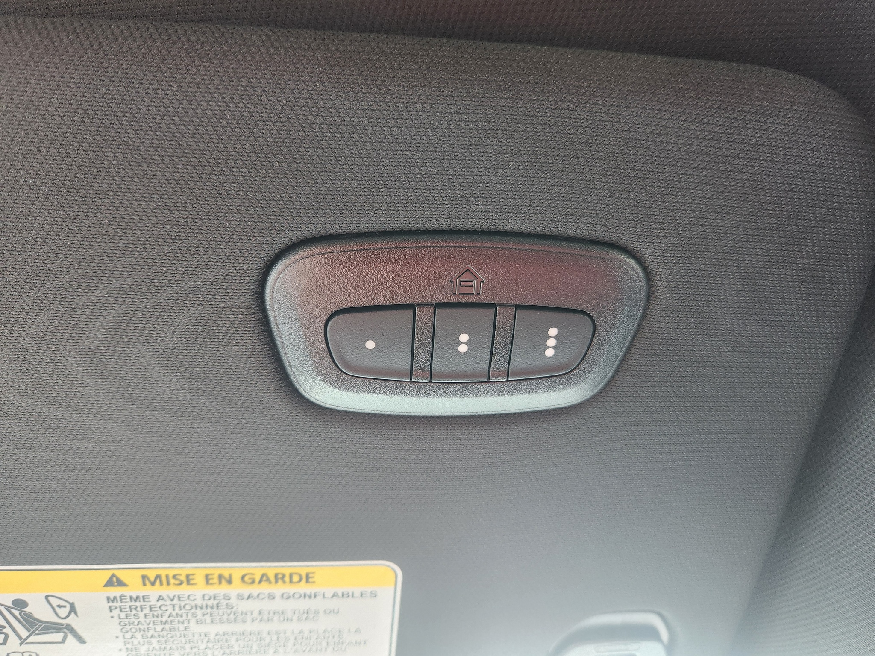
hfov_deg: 73.9
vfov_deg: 58.9
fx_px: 581
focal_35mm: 23
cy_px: 328
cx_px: 438
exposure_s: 1/120
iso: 400
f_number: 1.8
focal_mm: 5.4
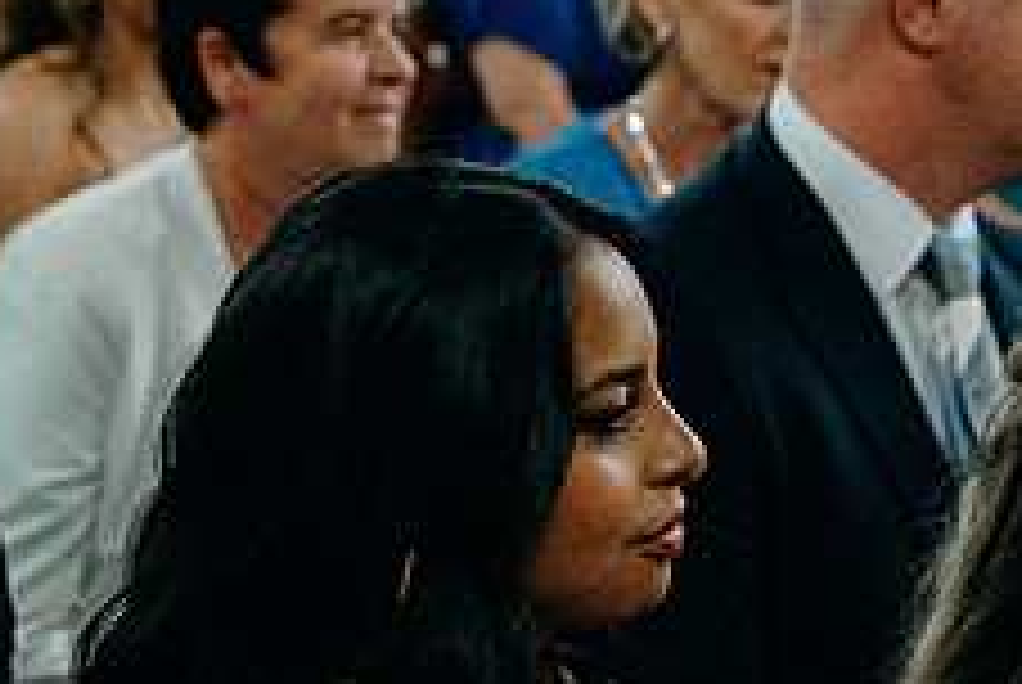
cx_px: 401
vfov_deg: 6.9
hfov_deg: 10.3
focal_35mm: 199
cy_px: 781
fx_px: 5657
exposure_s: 1/160
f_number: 3.5
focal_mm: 52
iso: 5000
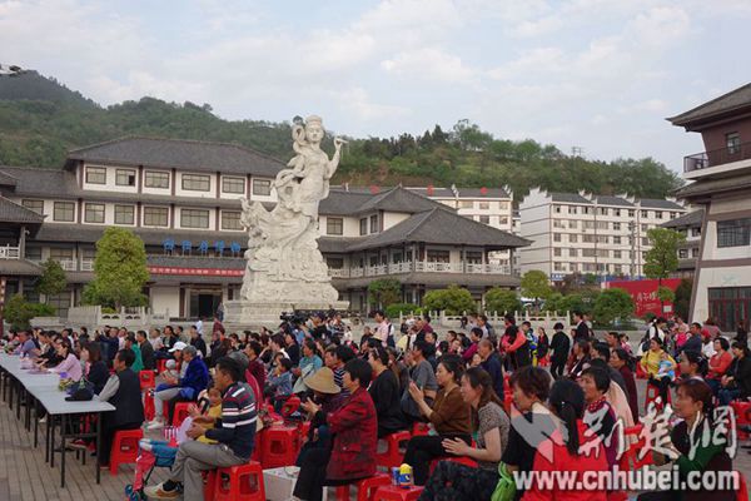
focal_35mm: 40
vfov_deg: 33.4
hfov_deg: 48.5
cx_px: 376
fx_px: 834
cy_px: 250
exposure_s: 1/200
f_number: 4
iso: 125
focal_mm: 14.53
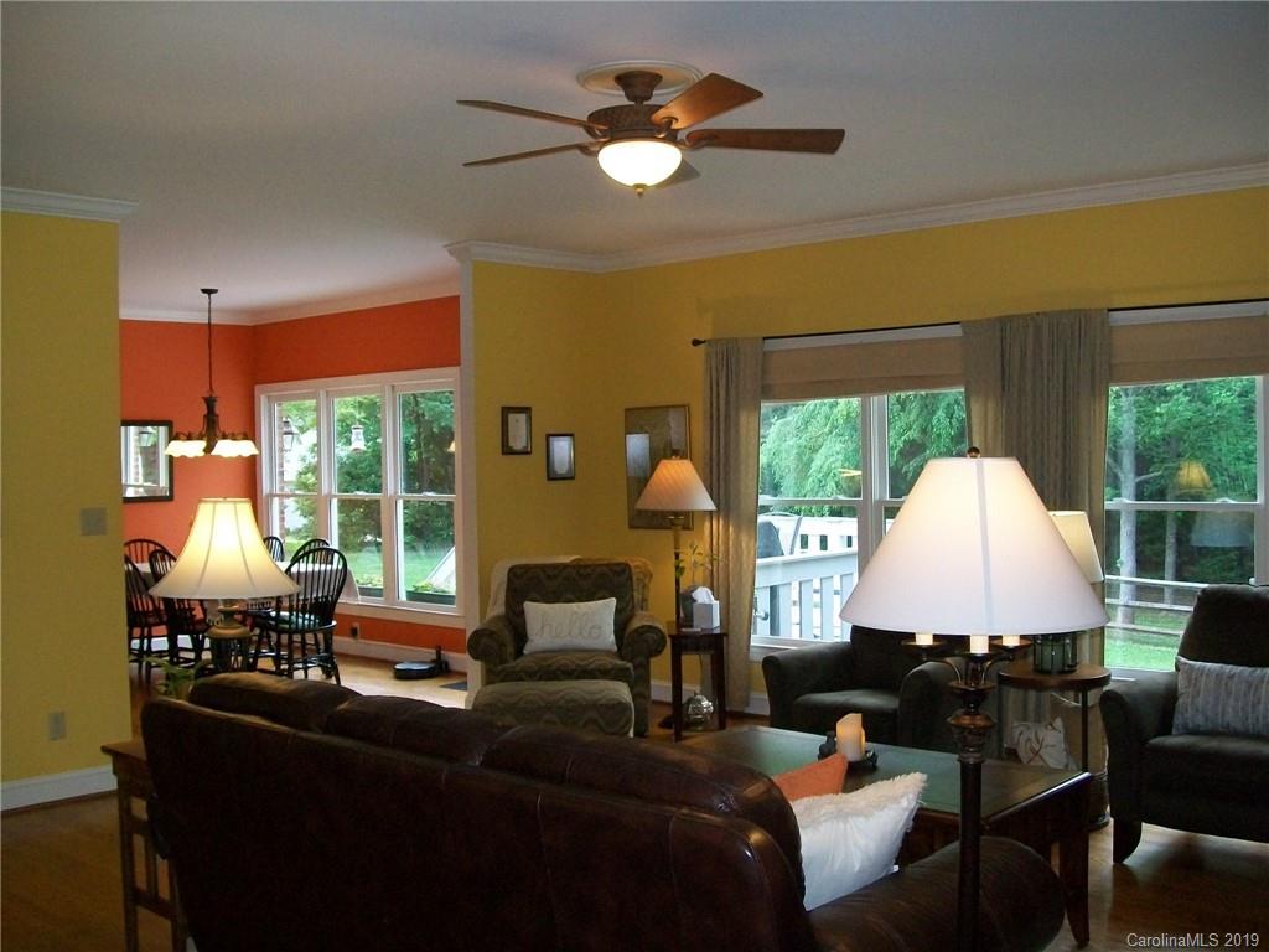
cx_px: 634
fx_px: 1320
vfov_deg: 39.7
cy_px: 476
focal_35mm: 36
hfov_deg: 51.4
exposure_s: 1/60
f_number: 2.7
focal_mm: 6
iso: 160
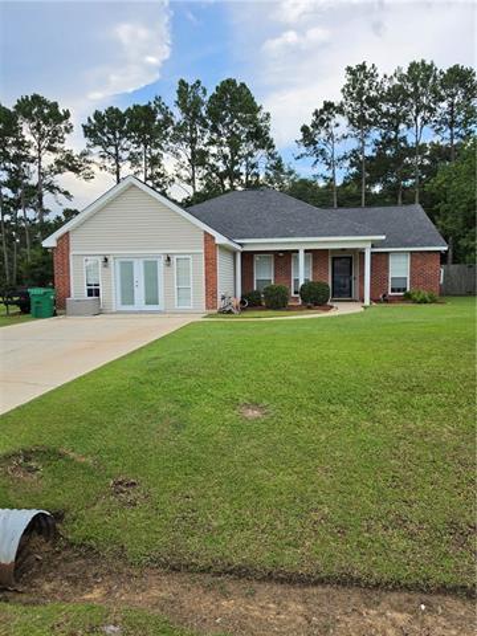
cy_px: 318
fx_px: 423
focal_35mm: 23
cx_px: 238
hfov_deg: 58.9
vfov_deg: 73.9
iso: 64
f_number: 1.4
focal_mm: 6.5
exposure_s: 1/2456
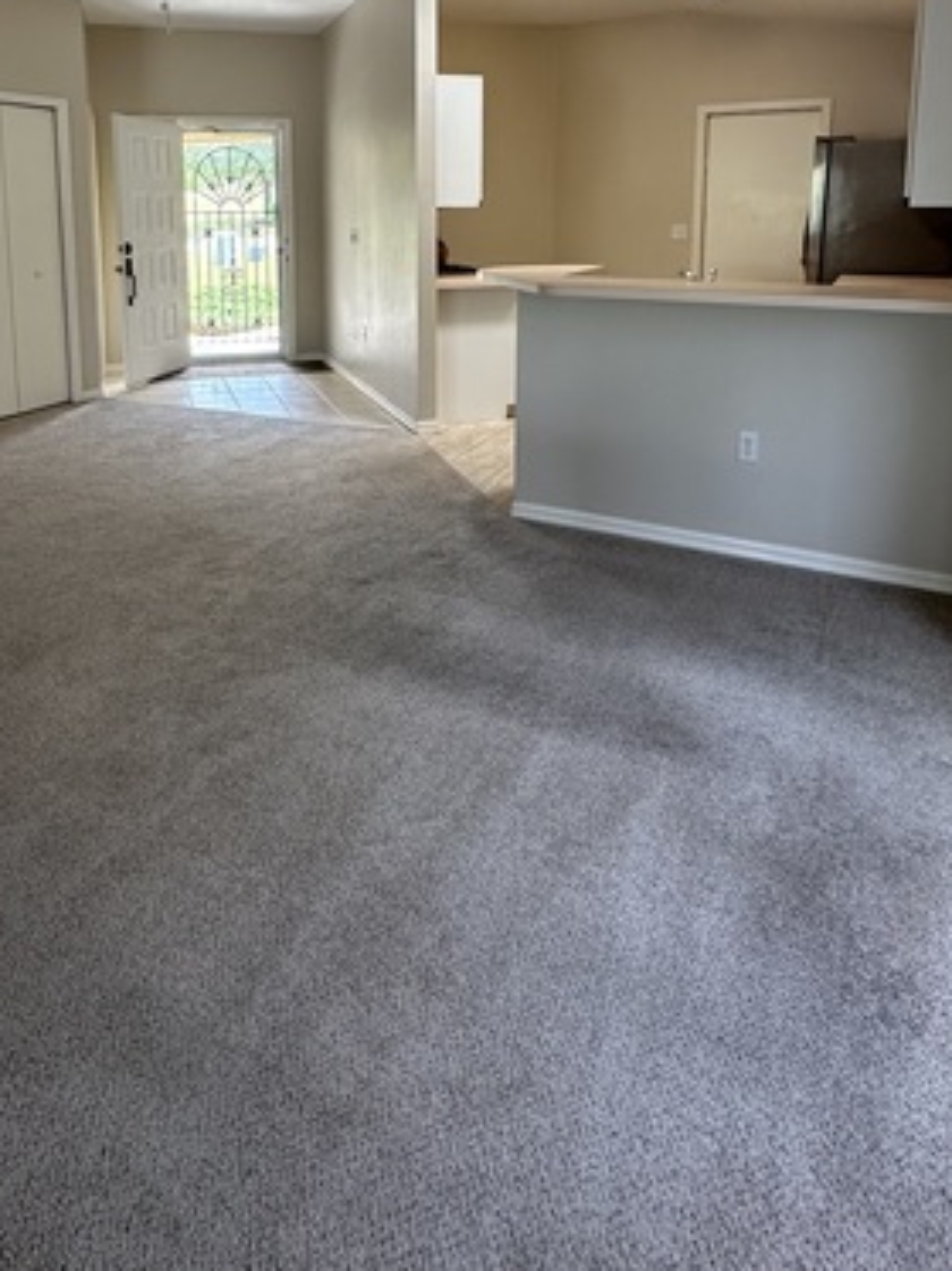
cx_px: 377
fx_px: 918
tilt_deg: -8.1
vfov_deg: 65.6
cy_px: 335
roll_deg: -0.2
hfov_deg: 54.4
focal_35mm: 25
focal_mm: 2.22
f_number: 2.2
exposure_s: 1/120
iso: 160
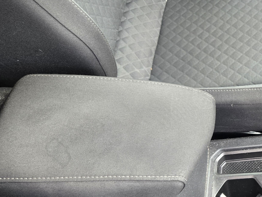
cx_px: 281
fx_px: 401
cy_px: 123
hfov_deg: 32.3
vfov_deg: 27.4
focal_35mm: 53
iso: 160
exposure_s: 1/120
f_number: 1.8
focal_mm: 5.4
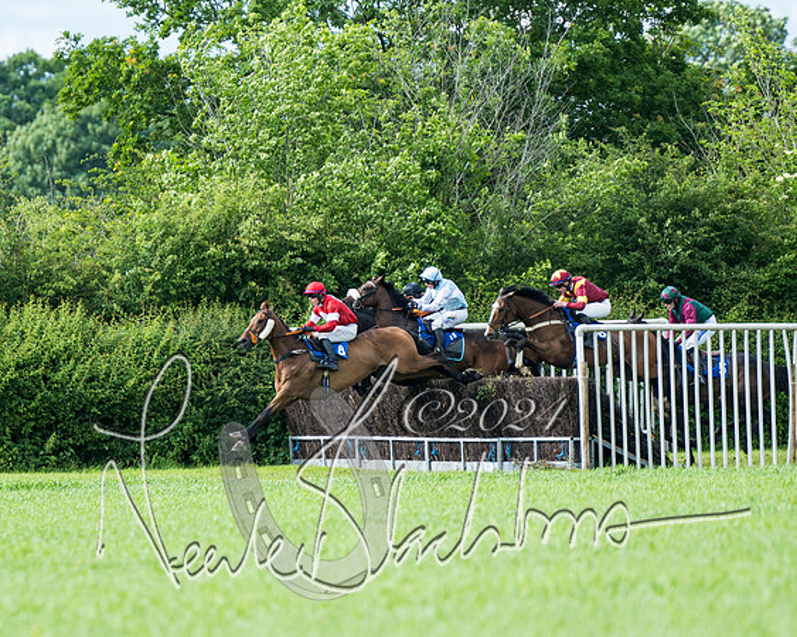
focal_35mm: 544
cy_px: 339
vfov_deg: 2.8
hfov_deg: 3.6
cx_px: 336
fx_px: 12829
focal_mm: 260
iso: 200
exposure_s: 1/1000
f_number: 4
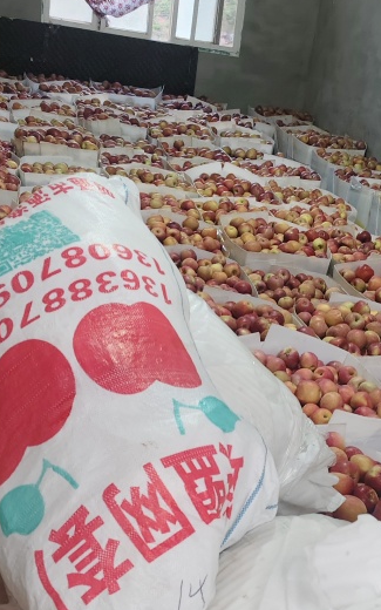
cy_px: 479
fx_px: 831
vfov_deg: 38.9
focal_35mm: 50
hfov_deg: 25.6
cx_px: 273
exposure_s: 1/50
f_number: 1.88
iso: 978
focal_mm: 5.56
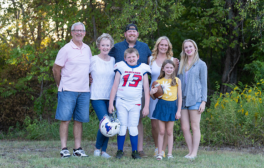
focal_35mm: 74
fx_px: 538
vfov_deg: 17.7
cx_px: 138
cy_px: 92
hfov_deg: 27.6
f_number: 2.8
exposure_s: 1/320
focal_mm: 70
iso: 250
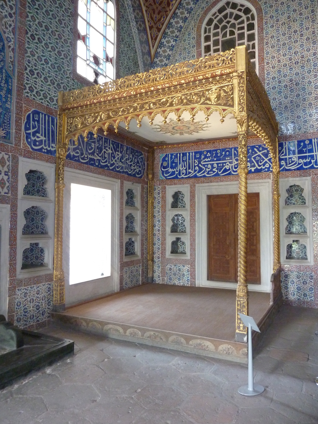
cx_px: 159
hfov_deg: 54.9
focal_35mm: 25
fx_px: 306
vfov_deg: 69.4
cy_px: 212
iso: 400
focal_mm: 4.1
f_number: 3.3
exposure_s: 1/8
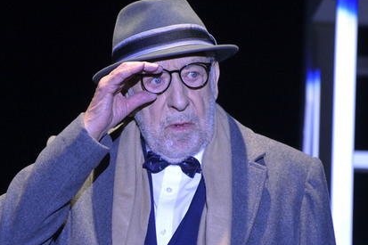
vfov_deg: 2.5
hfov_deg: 3.8
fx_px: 5579
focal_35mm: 546
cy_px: 115
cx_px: 172
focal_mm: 500
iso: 8000
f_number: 5.6
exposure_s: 1/800
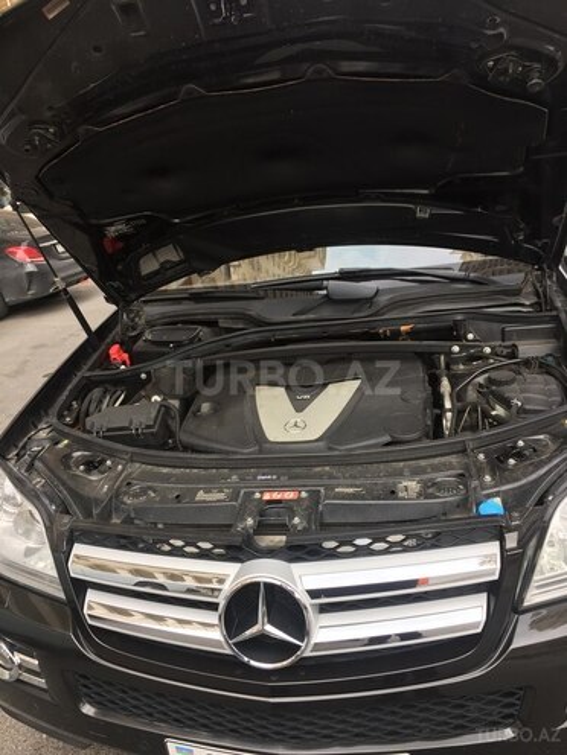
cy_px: 378
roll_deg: +7.7
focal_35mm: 29
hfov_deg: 48.2
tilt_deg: -18.1
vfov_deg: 61.7
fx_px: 633
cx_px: 284
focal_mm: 4.15
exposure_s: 1/123
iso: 32
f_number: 2.2
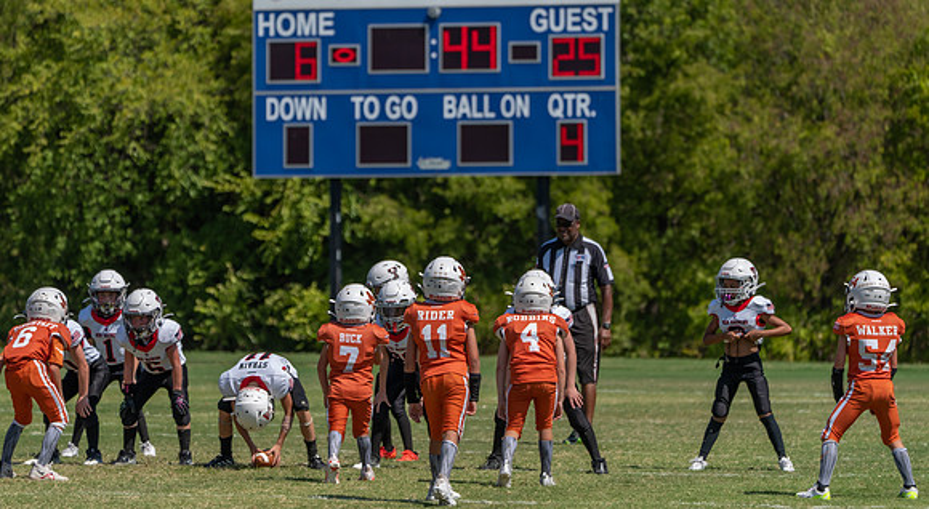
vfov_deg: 4.5
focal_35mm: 266
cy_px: 284
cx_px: 464
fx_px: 6508
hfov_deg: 8.2
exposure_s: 1/1000
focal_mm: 247
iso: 160
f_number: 5.6
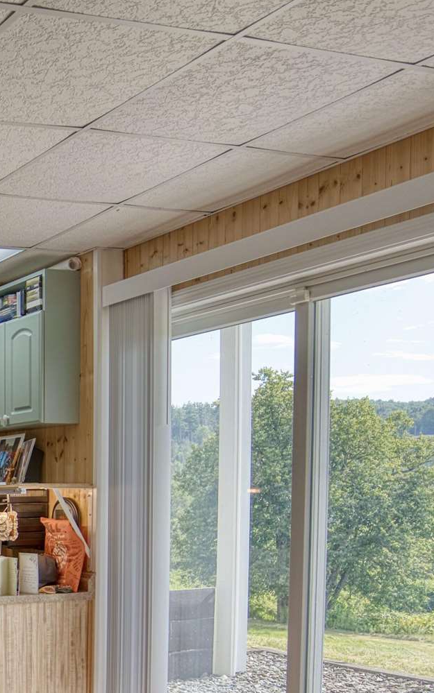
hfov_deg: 20.8
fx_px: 918
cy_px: 551
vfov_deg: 39.8
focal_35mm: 49
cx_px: -286
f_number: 4
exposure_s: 1/60
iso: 110
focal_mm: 15.5
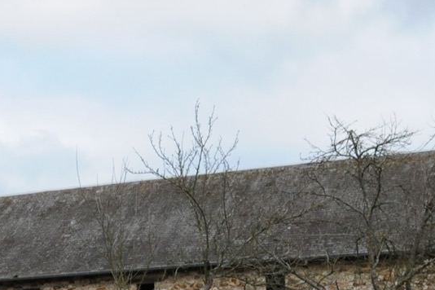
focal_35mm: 101
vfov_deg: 13.0
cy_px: 395
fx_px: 1220
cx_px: 30
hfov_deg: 19.8
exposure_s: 1/200
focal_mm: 18
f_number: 7.1
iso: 800
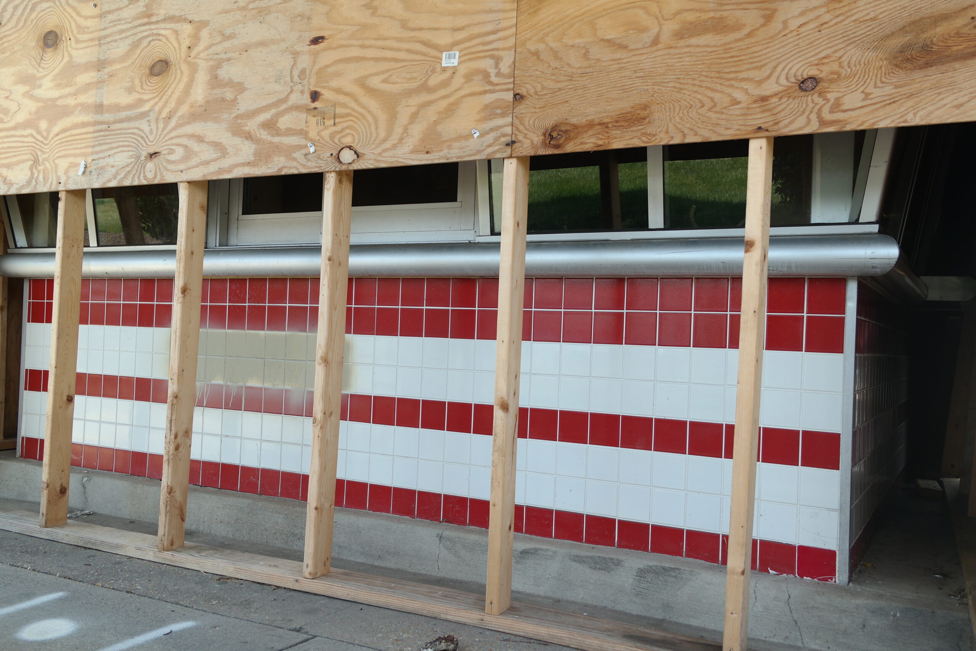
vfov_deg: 43.6
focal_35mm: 30
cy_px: 326
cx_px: 488
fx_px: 813
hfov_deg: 61.9
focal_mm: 20
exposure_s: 1/125
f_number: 4
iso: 100
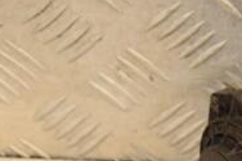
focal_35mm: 216
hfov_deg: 9.4
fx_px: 1448
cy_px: 164
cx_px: 318
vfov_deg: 6.3
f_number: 6.3
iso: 800
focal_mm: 45
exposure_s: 1/200
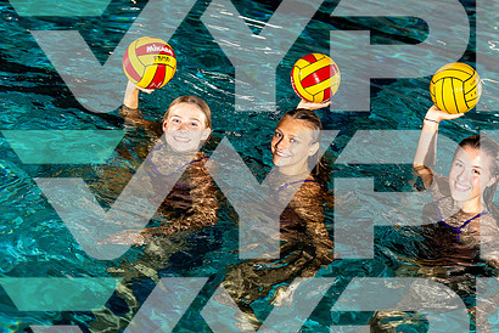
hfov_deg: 30.8
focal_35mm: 65
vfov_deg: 20.9
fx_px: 902
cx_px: 310
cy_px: 195
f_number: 4
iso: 100
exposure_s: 1/250
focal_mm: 46
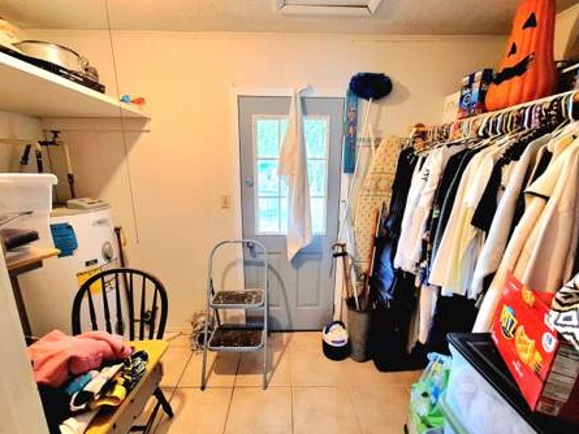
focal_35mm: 14
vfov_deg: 85.7
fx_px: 234
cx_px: 286
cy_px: 222
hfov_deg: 102.0
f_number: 2.2
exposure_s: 1/40
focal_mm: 1.74
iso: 200
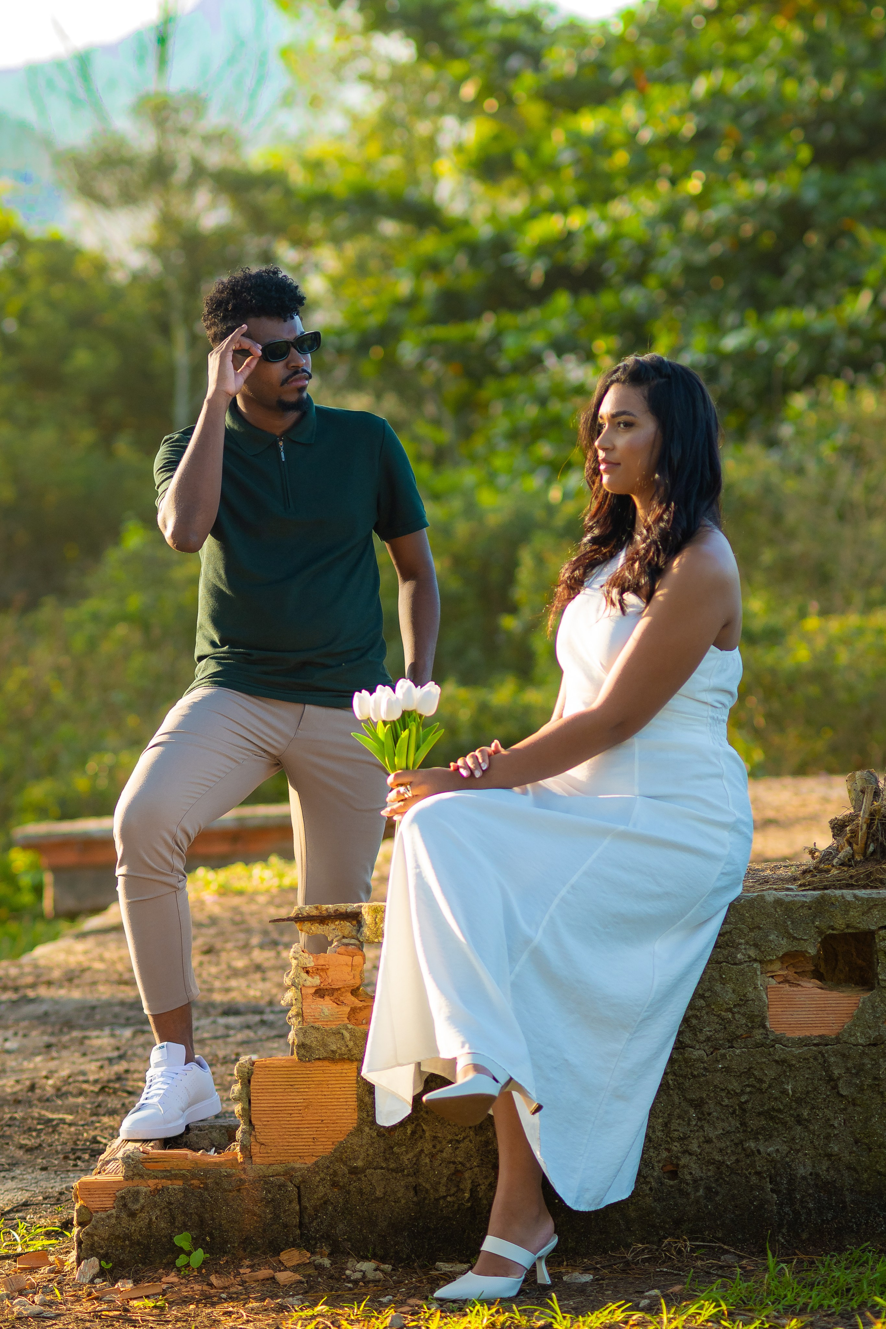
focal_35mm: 128
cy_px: 664
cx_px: 443
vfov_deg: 16.1
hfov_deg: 10.8
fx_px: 4707
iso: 250
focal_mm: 85
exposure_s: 1/1250
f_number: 2.5
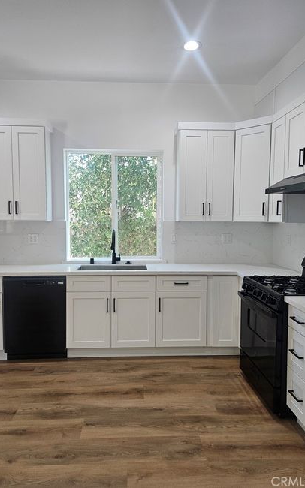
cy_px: 238
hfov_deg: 49.3
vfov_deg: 72.5
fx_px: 333
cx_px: 149
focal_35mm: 25
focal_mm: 5.4
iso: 125
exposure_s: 1/120
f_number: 1.8
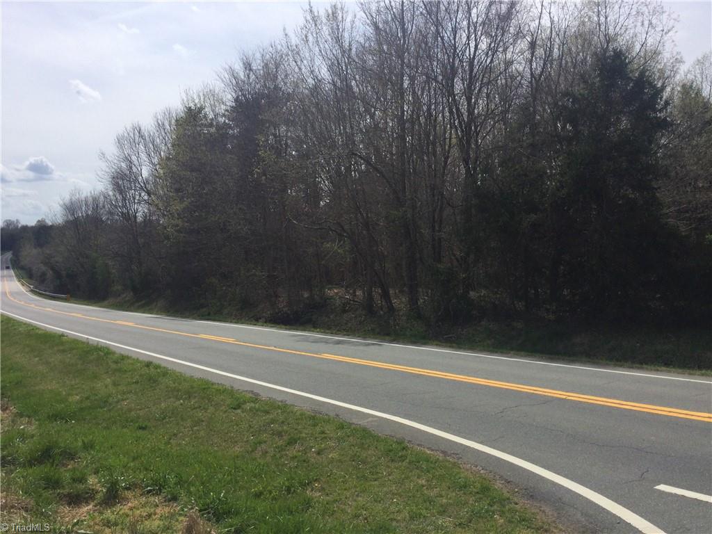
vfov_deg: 45.4
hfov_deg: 58.4
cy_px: 267
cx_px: 356
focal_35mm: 31
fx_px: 638
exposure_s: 1/2092
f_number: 2.4
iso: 25
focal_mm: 3.3
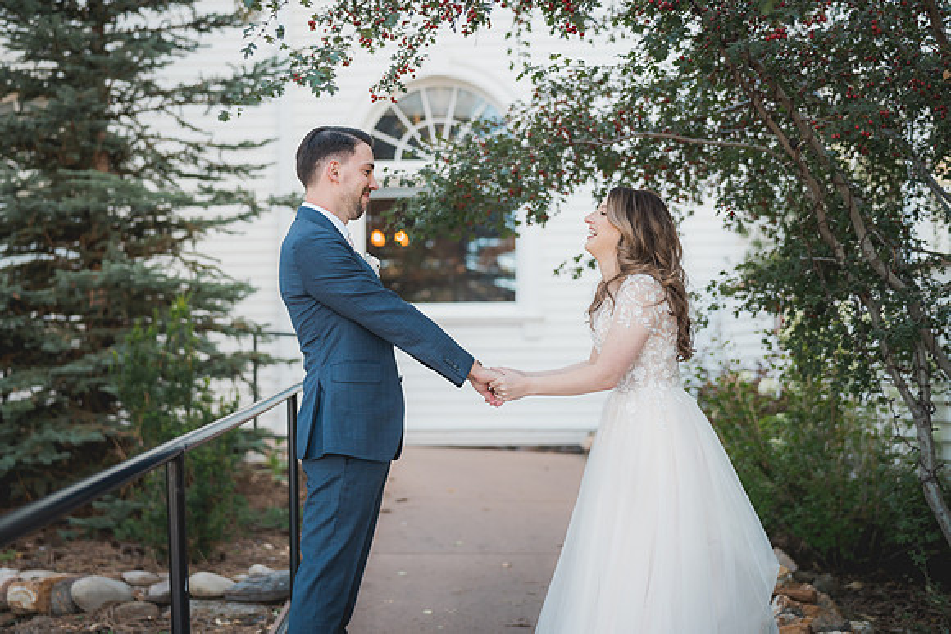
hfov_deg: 38.4
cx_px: 476
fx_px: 1365
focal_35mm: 52
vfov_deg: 26.2
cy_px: 317
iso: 400
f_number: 1.8
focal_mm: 50
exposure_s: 1/800
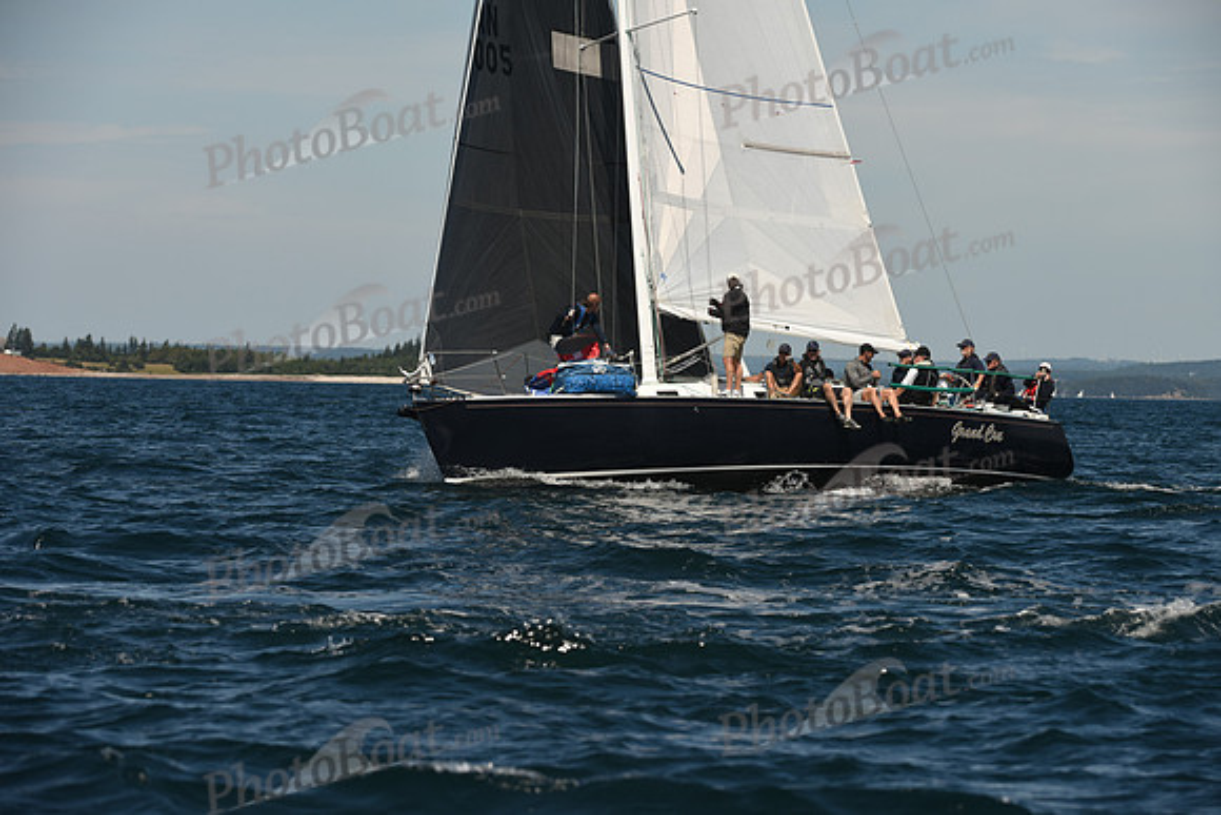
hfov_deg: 9.8
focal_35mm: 210
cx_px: 610
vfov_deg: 6.5
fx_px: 7124
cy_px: 408
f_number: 7.1
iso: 250
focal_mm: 210
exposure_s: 1/1000
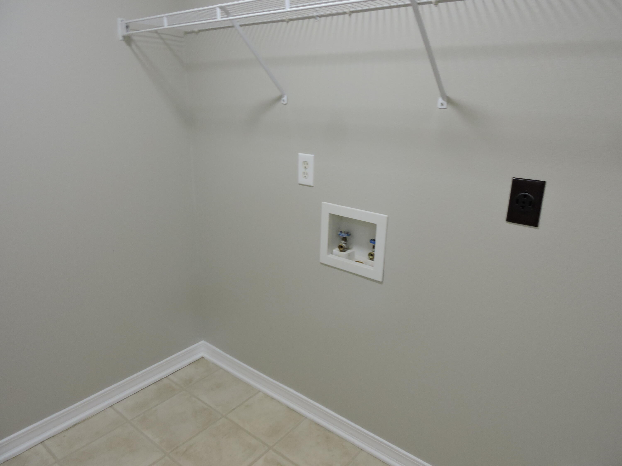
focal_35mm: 24
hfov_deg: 71.6
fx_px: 431
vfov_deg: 56.8
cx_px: 311
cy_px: 233
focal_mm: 4.3
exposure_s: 1/30
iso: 280
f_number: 3.3
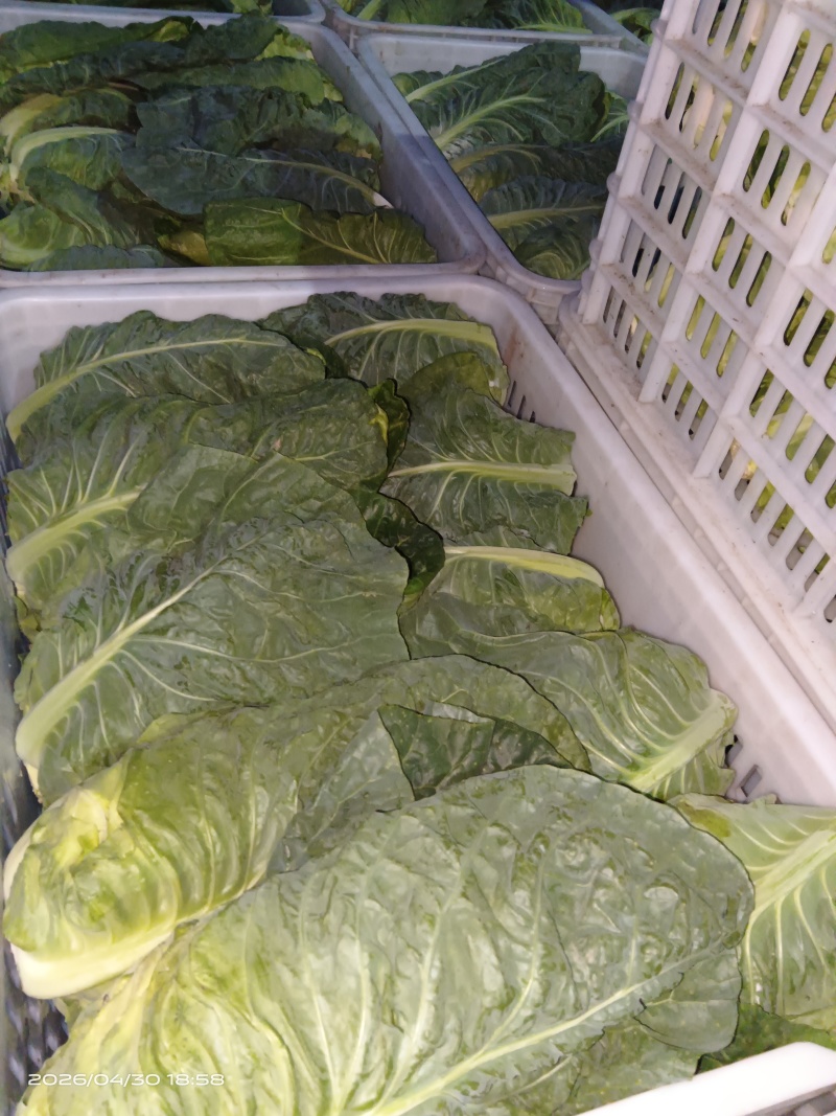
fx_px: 870
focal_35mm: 27
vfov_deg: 65.3
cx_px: 418
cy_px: 558
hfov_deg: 51.3
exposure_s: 1/16.7
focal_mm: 3.66
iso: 1887
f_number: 2.2
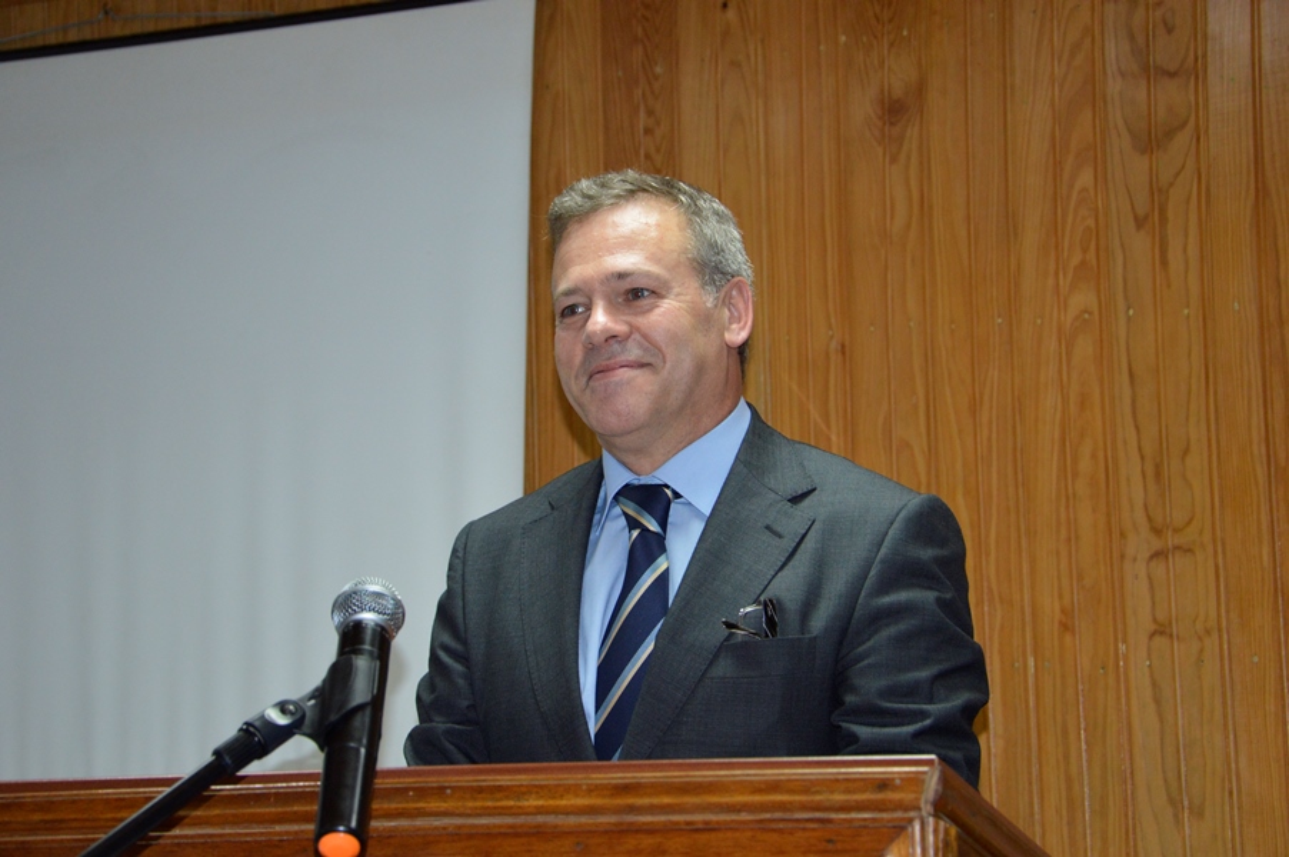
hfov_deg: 23.4
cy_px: 428
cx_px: 644
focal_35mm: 87
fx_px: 3113
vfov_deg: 15.7
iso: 1100
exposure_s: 1/60
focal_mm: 58
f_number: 5
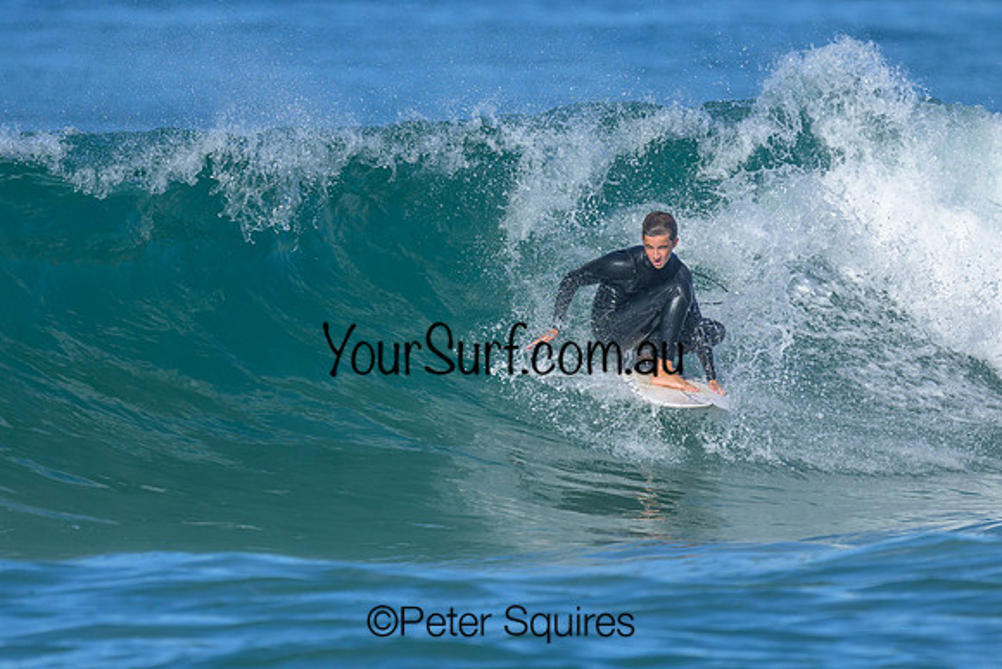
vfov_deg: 1.3
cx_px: 440
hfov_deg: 1.9
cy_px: 361
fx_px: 30637
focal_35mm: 1101
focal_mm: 800
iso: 280
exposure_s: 1/2000
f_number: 6.3
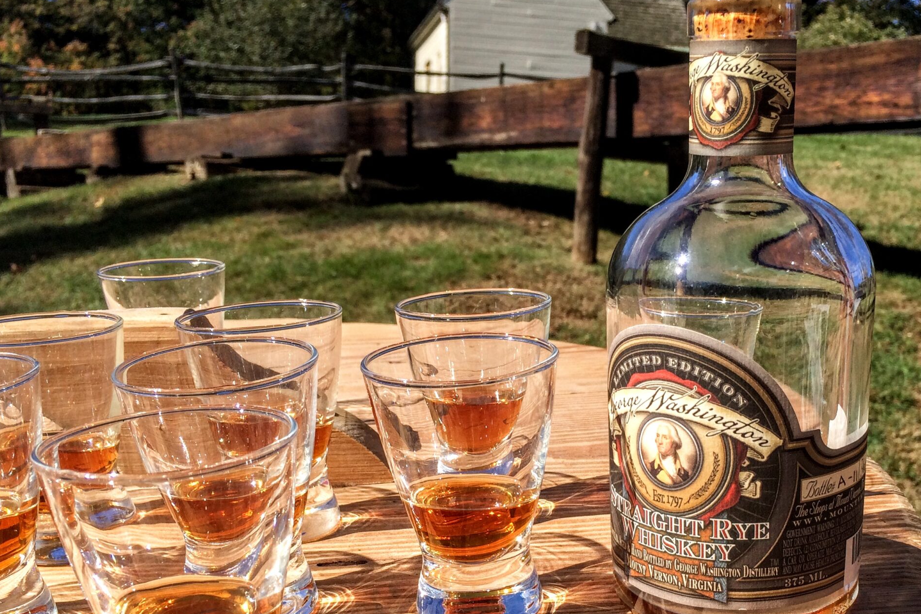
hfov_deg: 47.0
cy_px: 456
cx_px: 577
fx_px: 1049
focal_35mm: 41
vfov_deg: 32.1
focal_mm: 4.15
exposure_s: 1/2283
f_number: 2.2
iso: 32
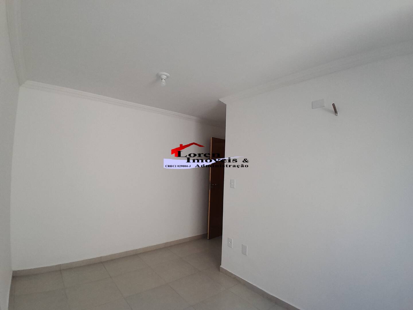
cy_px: 155
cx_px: 206
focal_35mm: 17
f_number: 2.2
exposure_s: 1/60
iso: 40
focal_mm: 1.46
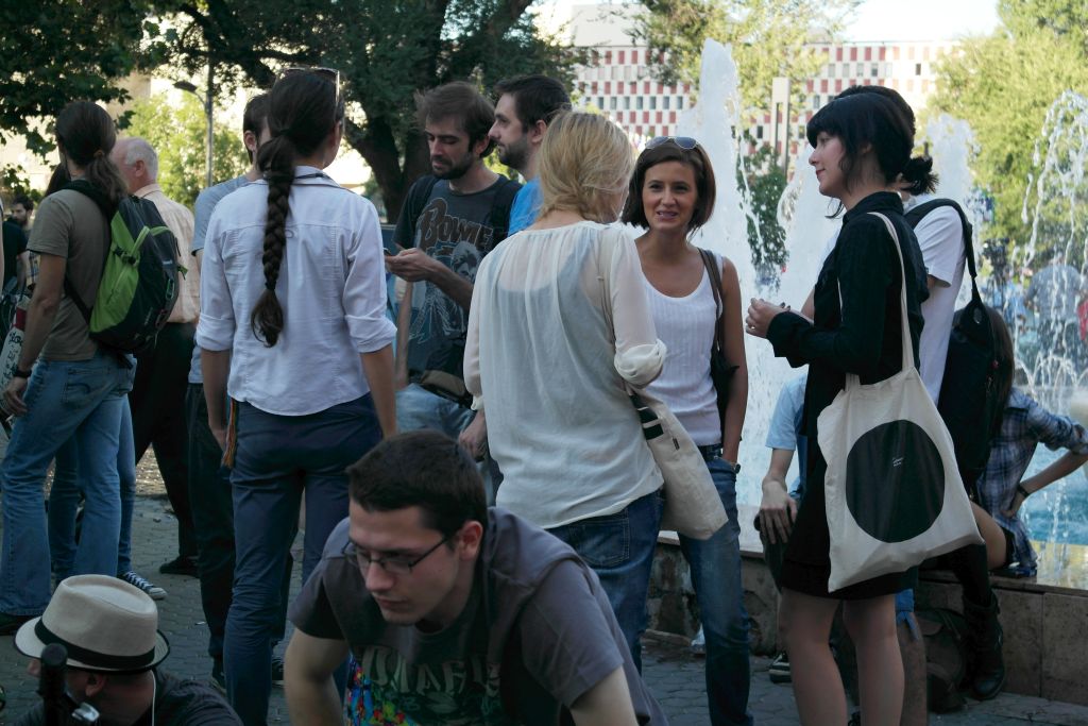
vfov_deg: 19.7
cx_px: 544
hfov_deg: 29.2
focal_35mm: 69
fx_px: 2085
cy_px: 363
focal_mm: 45
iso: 400
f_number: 5
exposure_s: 1/160
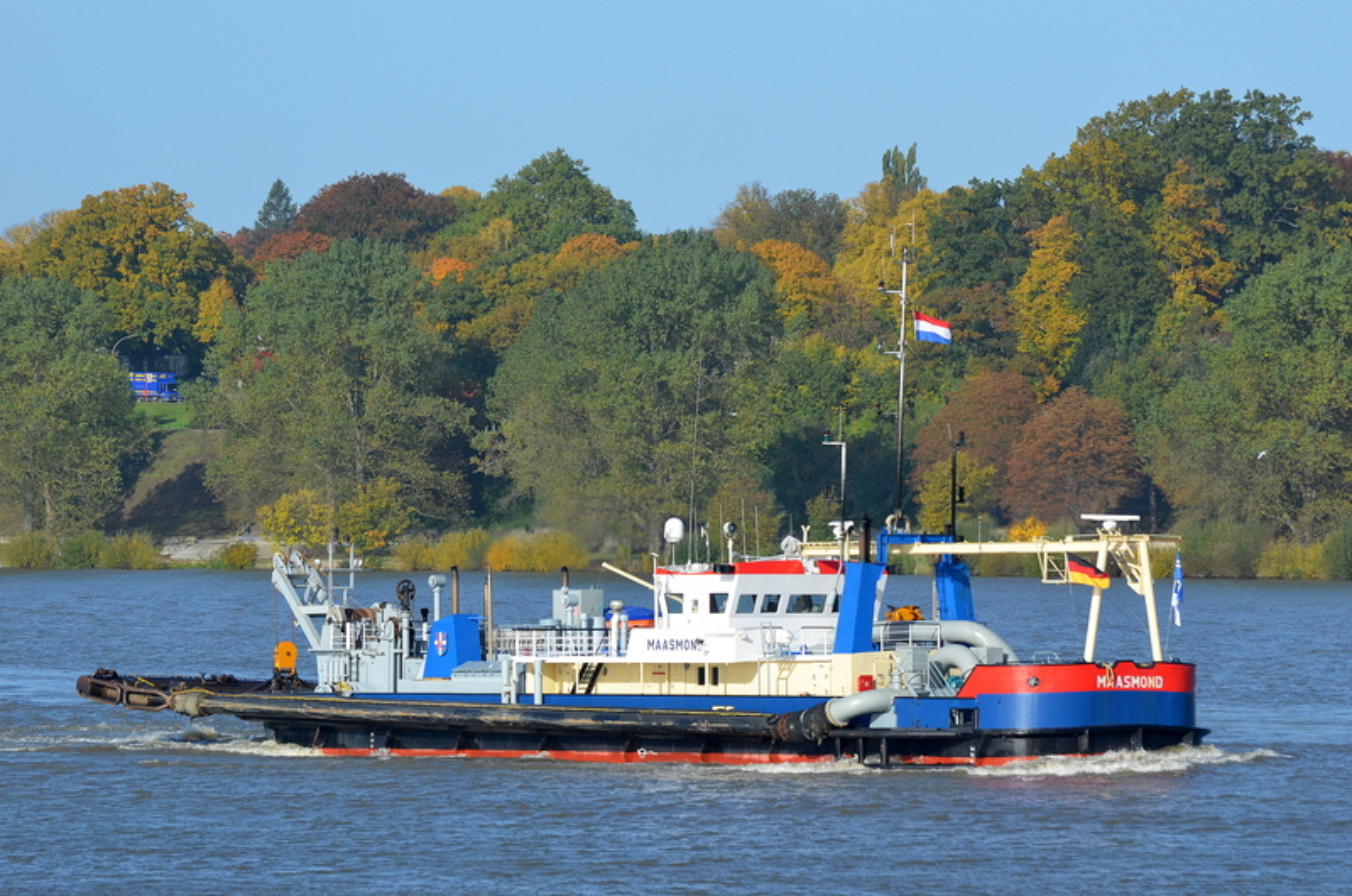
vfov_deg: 5.5
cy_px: 448
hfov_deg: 8.3
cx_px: 676
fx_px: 9276
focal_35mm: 248
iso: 200
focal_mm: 165
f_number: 7.1
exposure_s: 1/800
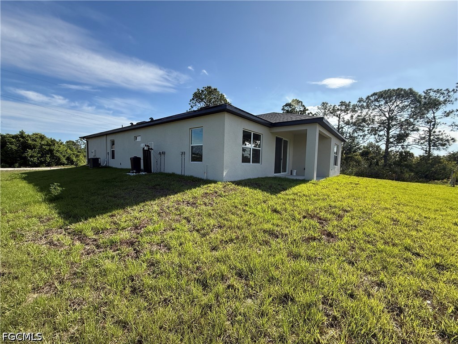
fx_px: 185
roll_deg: -1.5
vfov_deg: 85.7
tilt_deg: -3.8
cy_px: 172
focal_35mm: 14
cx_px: 229
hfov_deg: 102.1
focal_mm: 2.22
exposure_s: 1/1339
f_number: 2.2
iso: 64
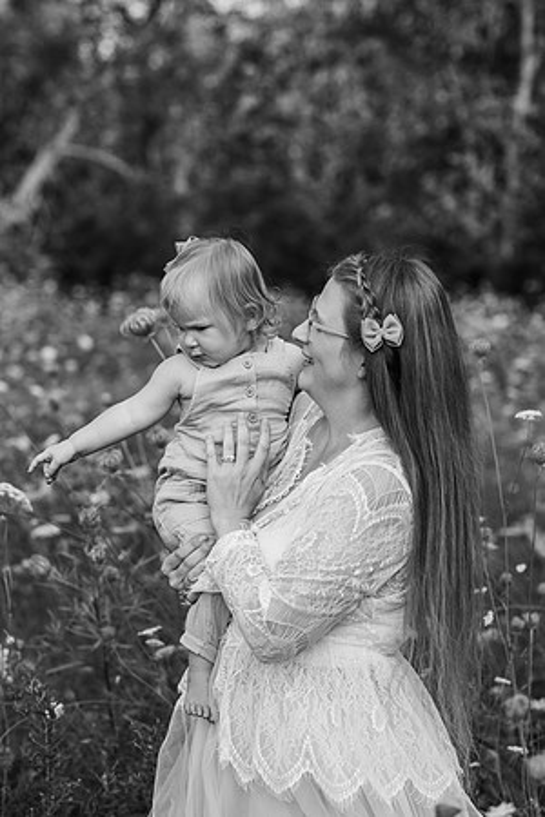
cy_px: 408
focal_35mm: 85
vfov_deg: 23.9
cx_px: 272
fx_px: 1930
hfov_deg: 16.1
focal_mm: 85
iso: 250
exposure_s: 1/1250
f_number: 3.5
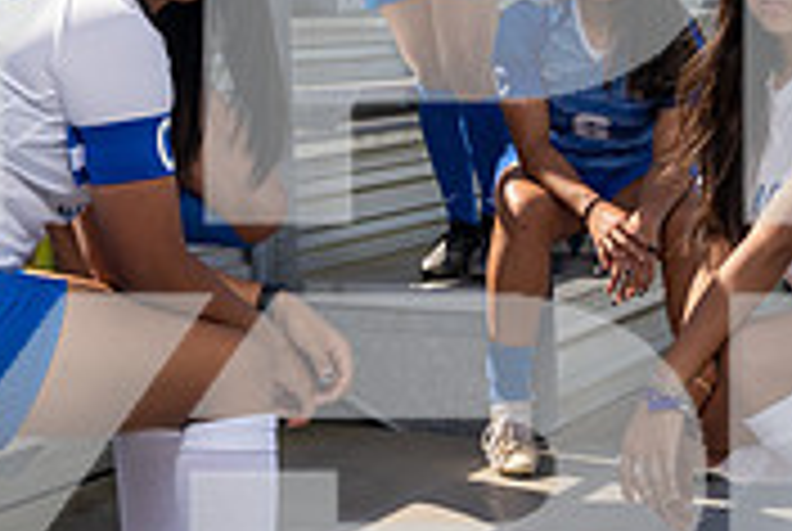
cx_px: 117
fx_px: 1741
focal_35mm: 79
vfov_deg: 16.9
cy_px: -11
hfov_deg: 25.0
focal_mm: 24
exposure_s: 1/200
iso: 160
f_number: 10
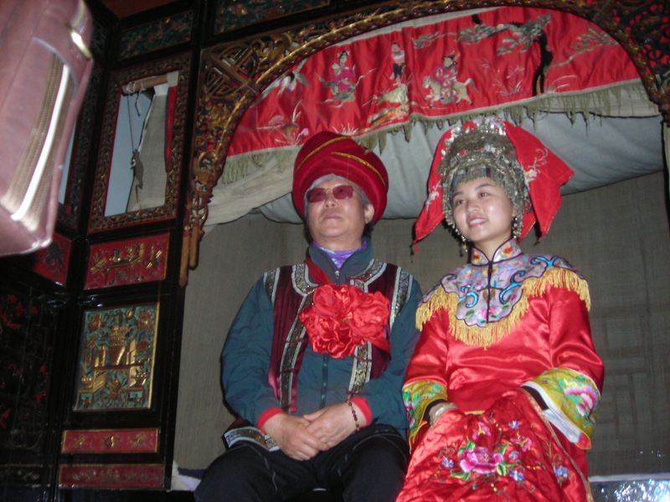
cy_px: 251
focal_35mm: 38
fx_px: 735
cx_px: 335
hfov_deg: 49.0
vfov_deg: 37.7
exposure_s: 1/60.1
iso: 188
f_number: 3.2
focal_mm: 6.3
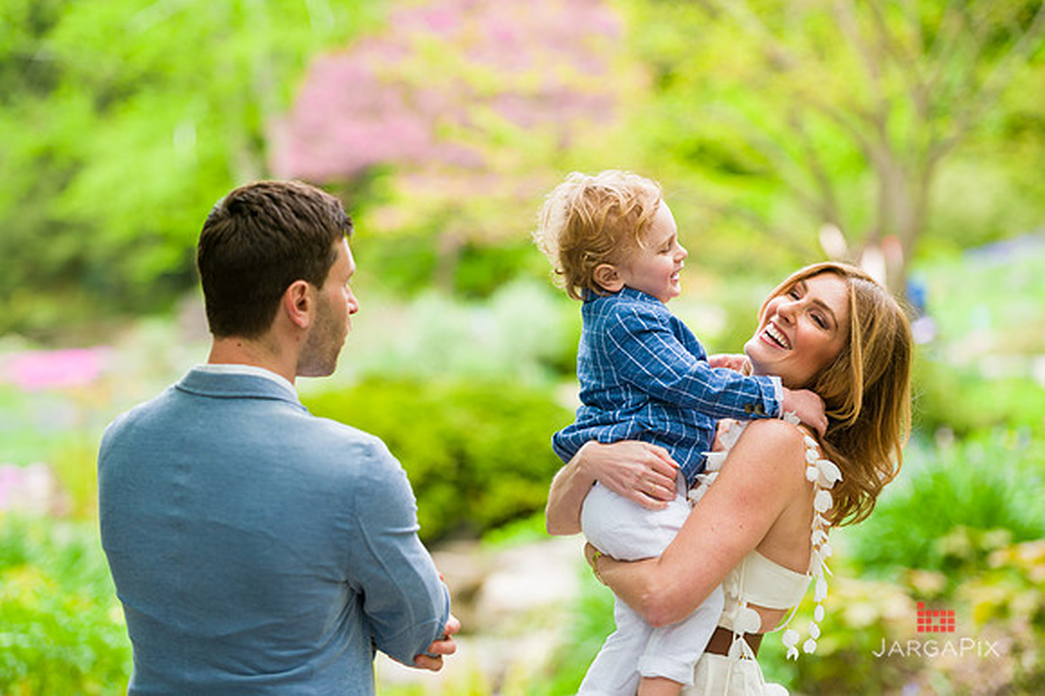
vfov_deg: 11.2
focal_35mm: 122
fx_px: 3539
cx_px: 522
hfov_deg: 16.8
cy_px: 348
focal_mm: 122
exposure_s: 1/320
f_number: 3.2
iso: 200
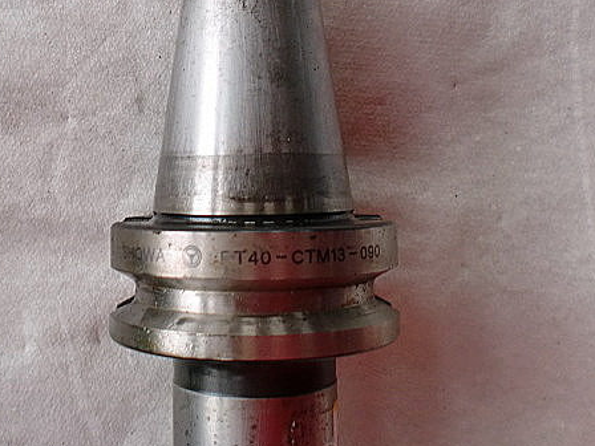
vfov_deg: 28.8
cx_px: 216
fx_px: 859
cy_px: 134
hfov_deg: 37.9
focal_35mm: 50
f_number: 3.1
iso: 64
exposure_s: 1/60
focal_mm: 6.3
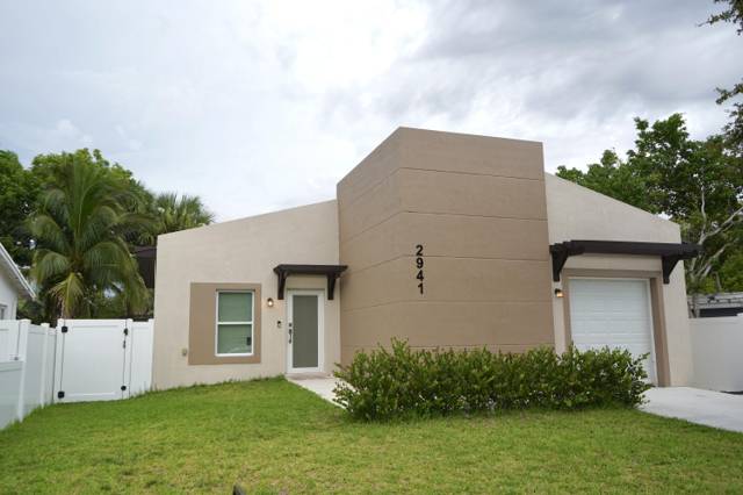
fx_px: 578
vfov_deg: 46.4
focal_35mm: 28
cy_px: 248
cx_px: 372
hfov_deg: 65.5
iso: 160
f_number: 6.3
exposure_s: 1/125
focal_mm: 28
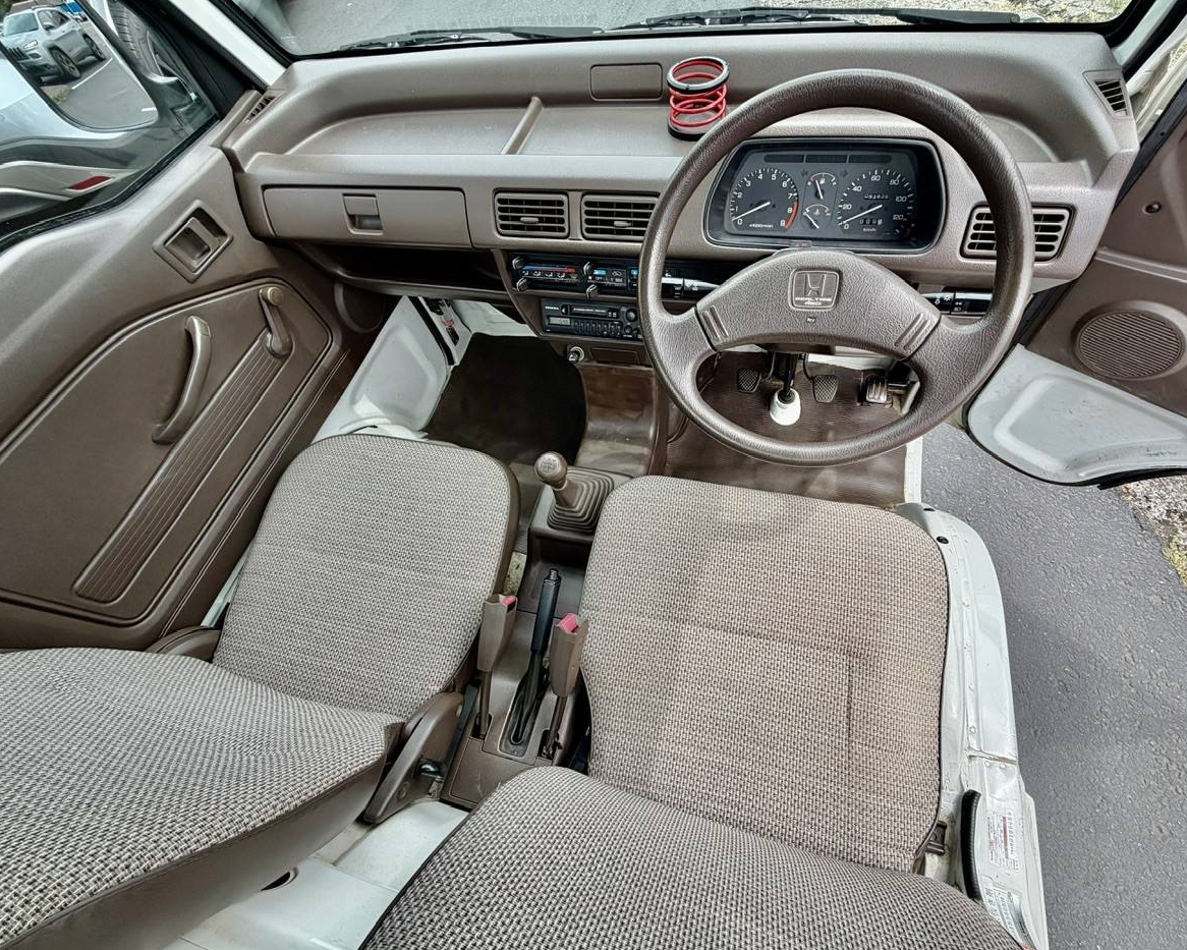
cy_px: 482
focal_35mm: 15
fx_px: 527
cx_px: 632
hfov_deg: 96.7
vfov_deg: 84.0
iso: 50
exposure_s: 1/289
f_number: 2.2
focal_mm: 2.22
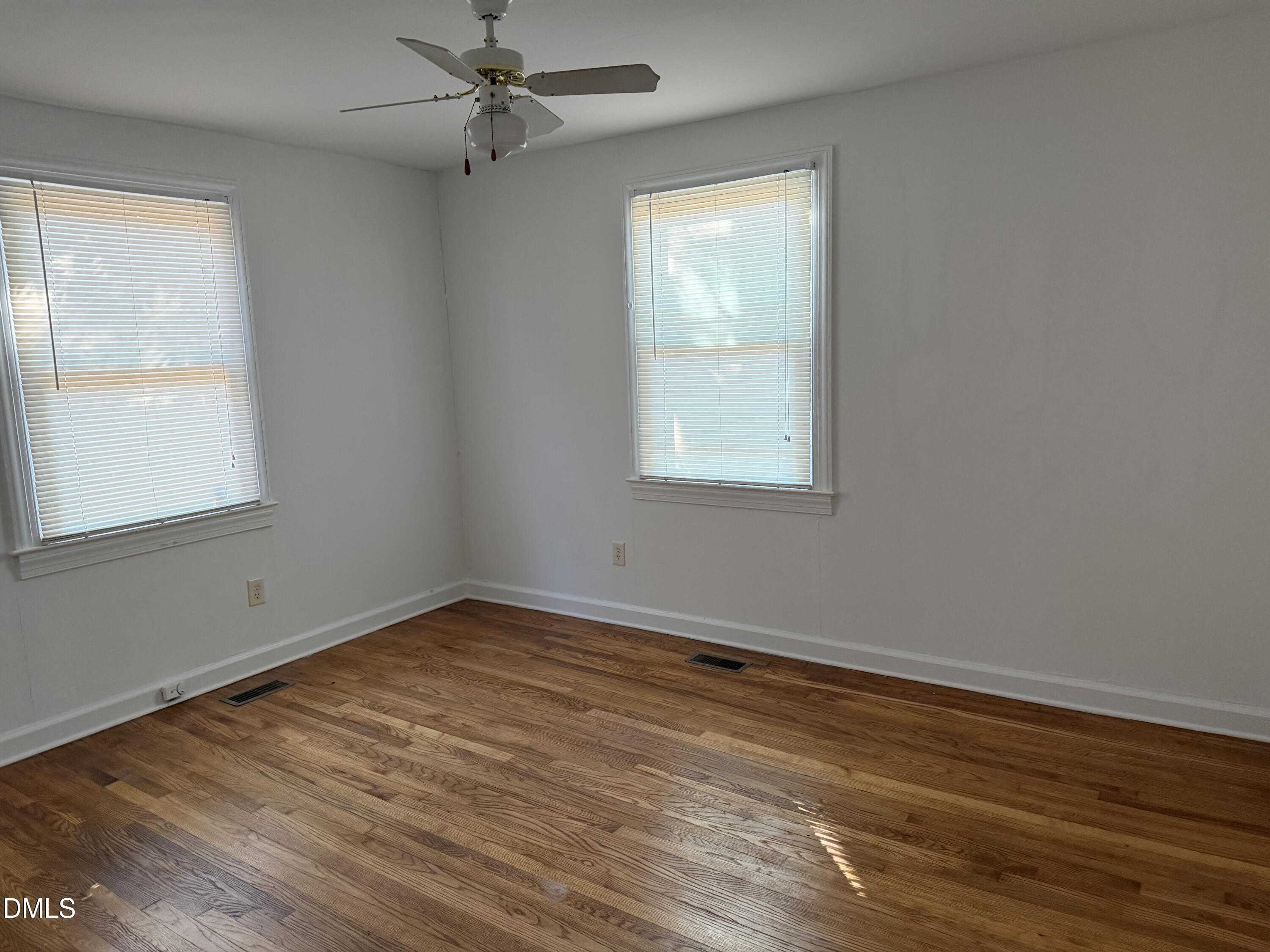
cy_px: 476
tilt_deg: -8.2
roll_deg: +2.6
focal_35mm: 24
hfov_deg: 71.6
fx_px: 881
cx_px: 635
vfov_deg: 56.8
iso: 320
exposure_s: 1/60
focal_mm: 6.76
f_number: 1.78
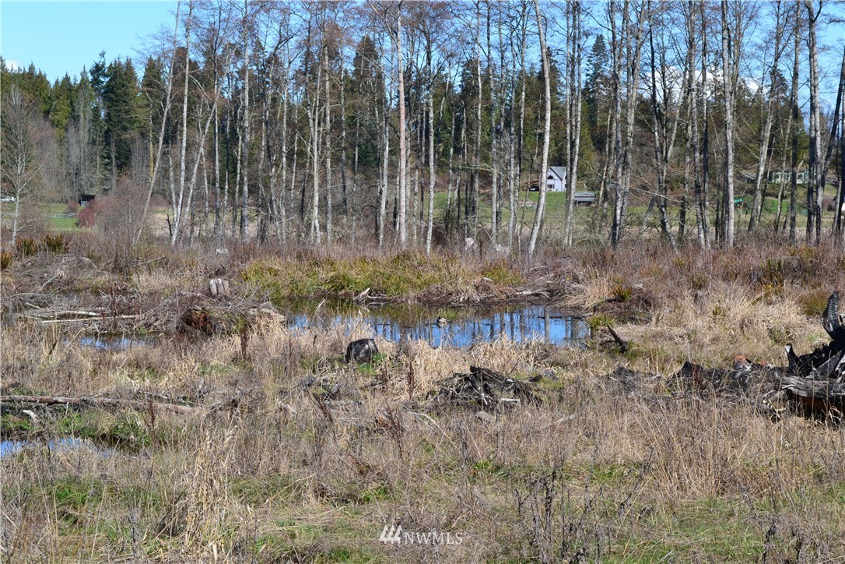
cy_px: 282
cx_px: 422
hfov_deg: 24.6
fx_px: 1936
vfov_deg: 16.6
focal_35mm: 82
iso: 400
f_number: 11
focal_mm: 55
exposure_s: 1/400
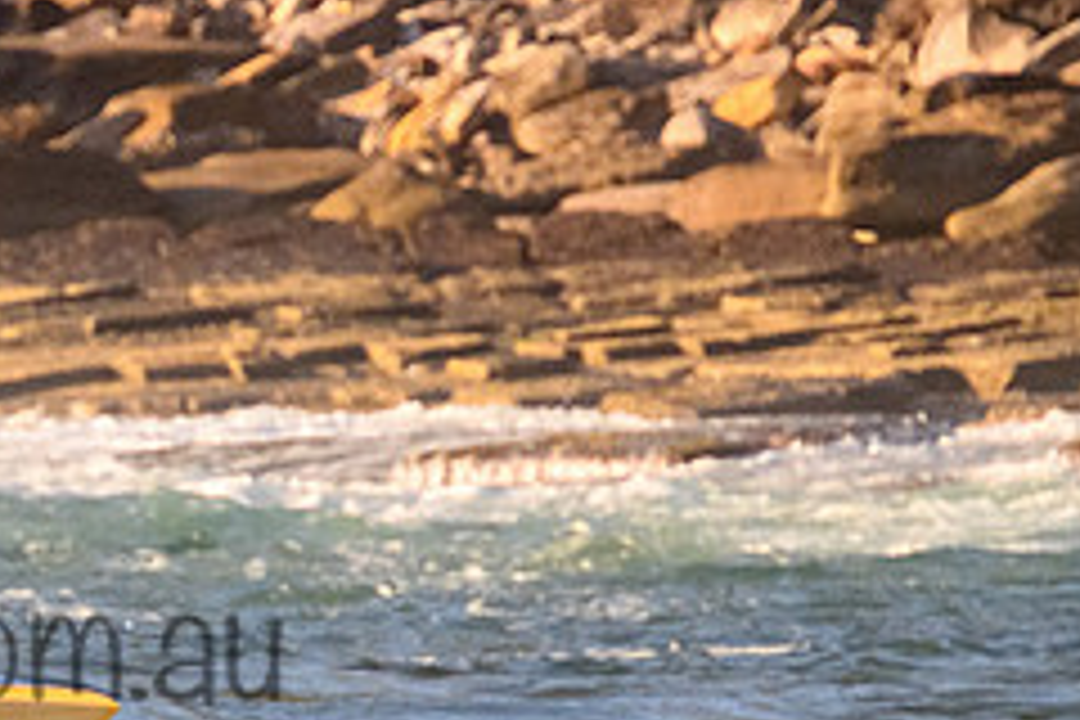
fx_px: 75744
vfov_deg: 0.5
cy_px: 599
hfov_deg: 0.8
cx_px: -212
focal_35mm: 2525
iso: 2500
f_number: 11
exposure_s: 1/2000
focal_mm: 800
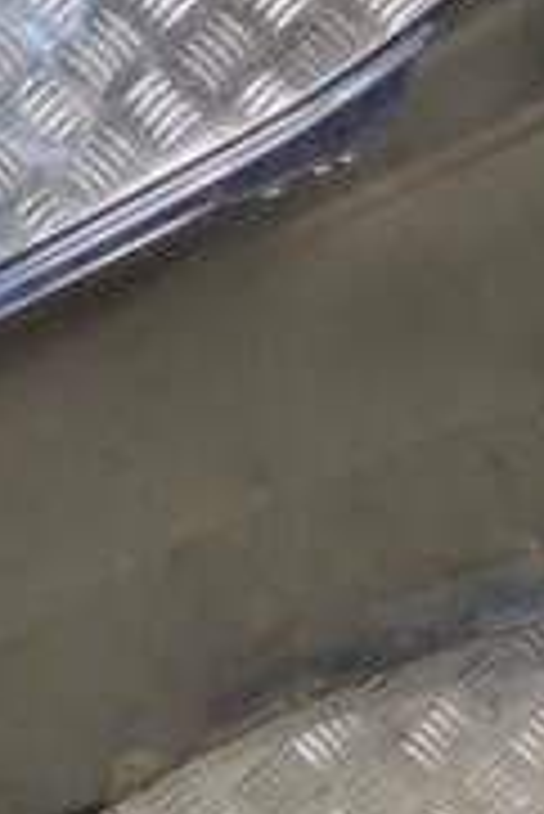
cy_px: 513
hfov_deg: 10.6
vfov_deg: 15.9
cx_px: 369
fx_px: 2918
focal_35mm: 129
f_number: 8
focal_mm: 26
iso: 3200
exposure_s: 1/250
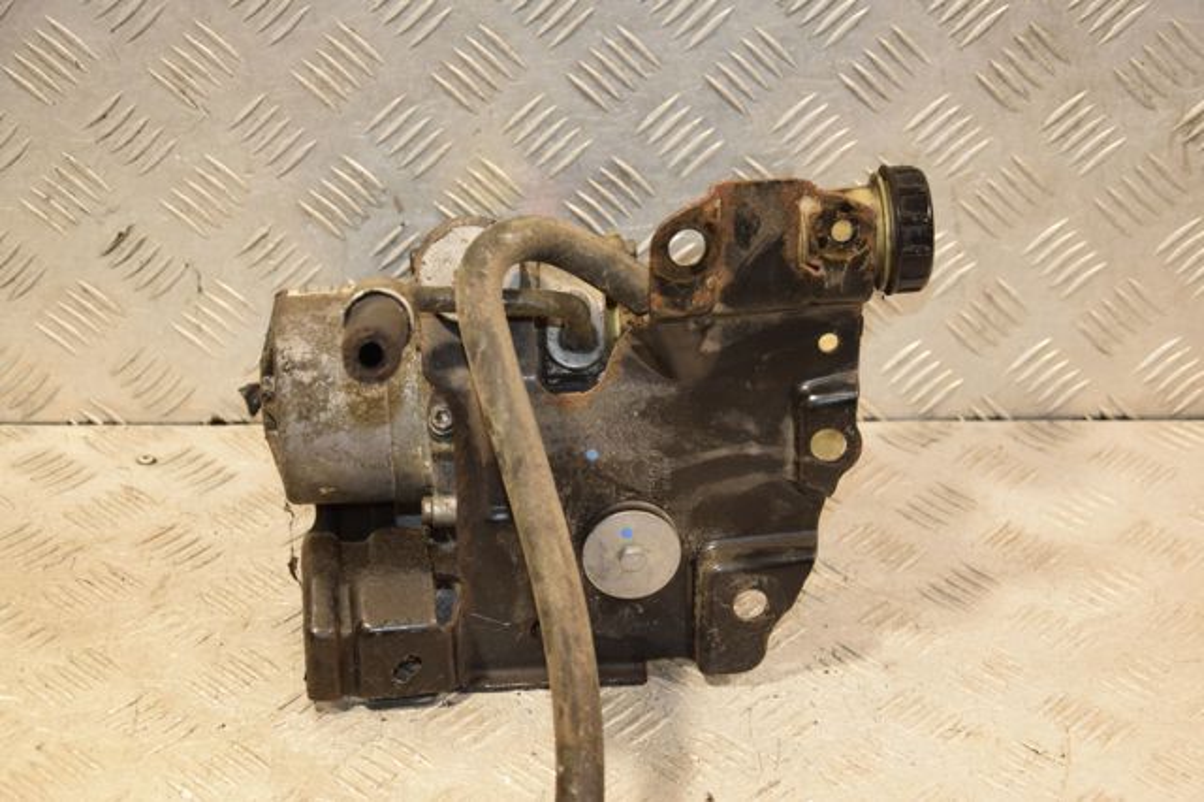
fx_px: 2507
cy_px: 401
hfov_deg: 27.0
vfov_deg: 18.2
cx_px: 602
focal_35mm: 75
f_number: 5
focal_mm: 50
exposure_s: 1/160
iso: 800
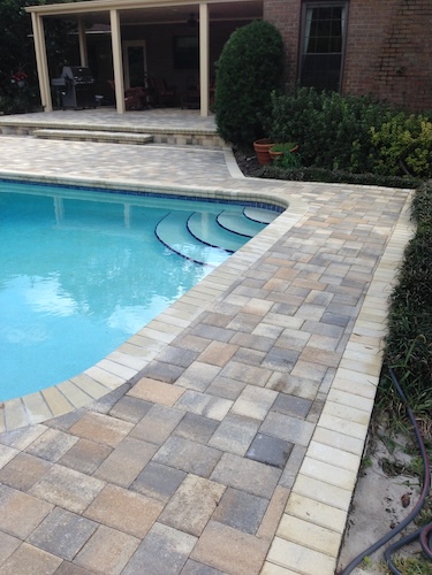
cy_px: 288
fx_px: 549
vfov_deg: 55.4
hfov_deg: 42.9
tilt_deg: -19.6
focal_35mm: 33
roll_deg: -0.4
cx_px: 216
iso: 50
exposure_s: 1/459
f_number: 2.4
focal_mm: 4.12
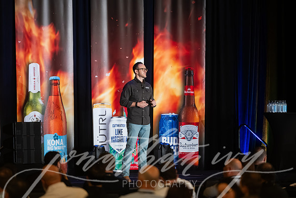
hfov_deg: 10.2
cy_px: 99
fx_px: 1651
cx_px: 148
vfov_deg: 6.8
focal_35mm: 201
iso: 2500
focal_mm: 200
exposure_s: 1/200
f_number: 2.8
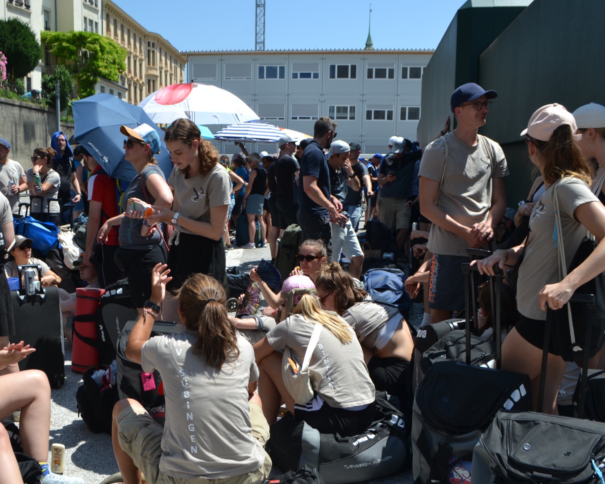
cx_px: 240
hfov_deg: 51.2
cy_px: 269
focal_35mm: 35
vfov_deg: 42.2
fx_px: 627
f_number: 8
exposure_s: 1/250
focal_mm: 18
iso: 100
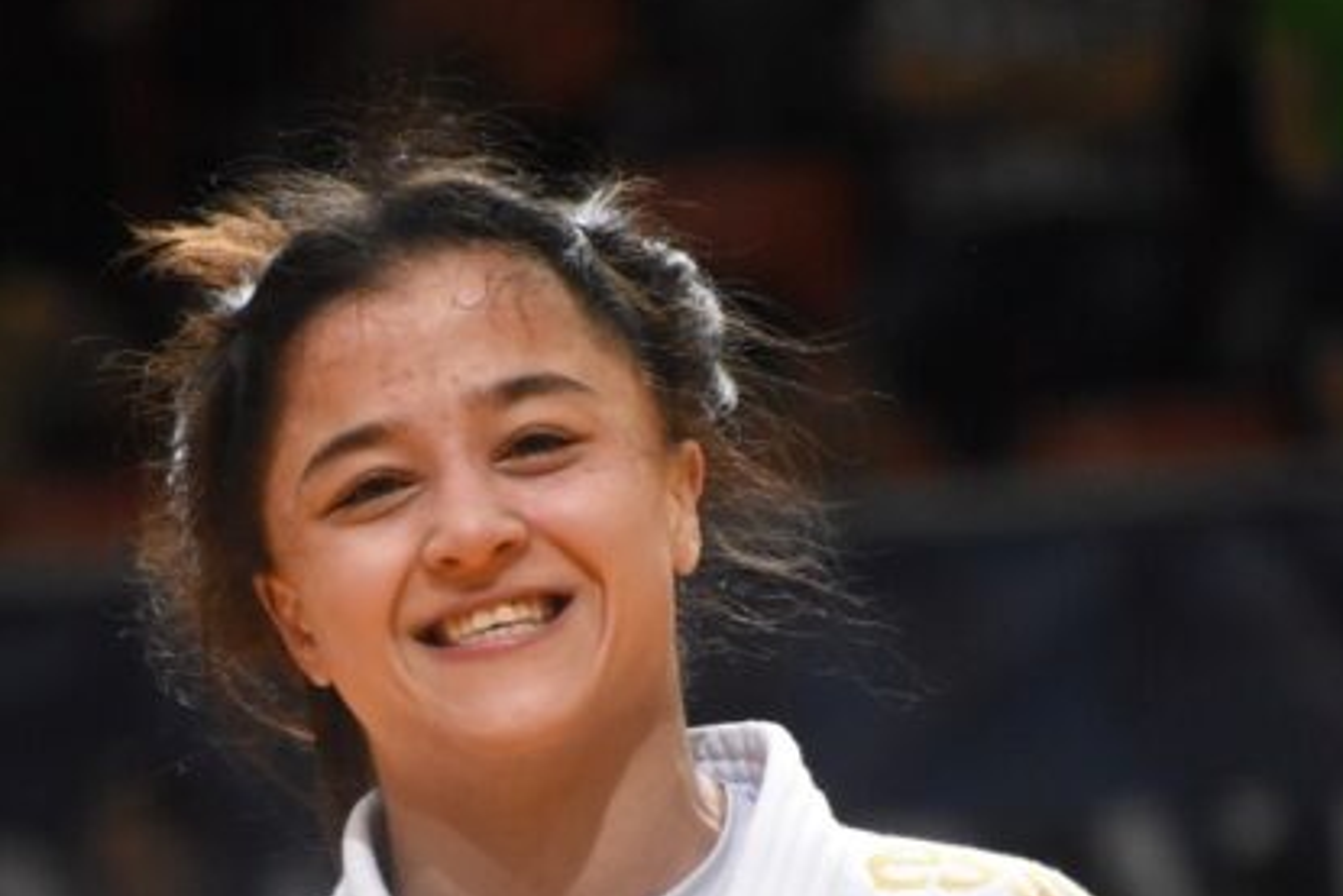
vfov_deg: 1.9
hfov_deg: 2.9
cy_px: 805
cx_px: 408
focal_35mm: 721
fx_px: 26905
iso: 3200
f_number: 6
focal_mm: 260
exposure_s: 1/800
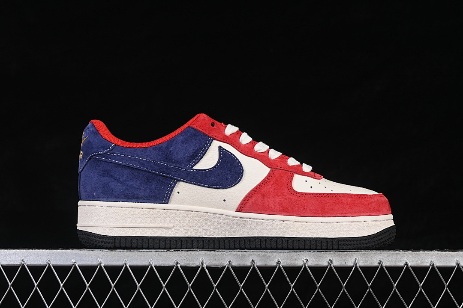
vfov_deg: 18.2
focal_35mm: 75
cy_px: 154
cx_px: 232
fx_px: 965
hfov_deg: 27.0
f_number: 8
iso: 160
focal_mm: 50
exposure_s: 1/80
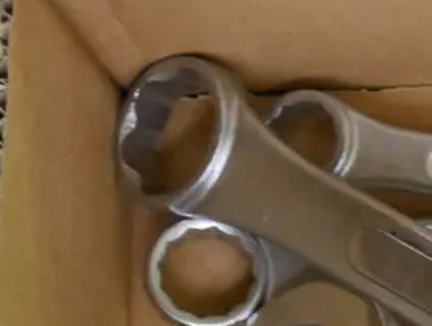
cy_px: 440
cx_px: 703
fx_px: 2038
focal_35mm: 163
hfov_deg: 11.5
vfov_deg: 9.0
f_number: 4.8
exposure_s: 1/8
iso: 3200
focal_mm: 22
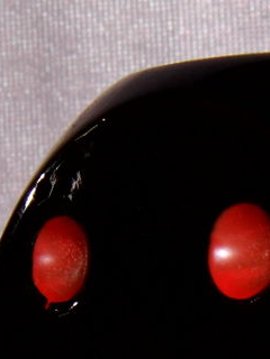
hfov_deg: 4.4
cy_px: 403
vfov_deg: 6.0
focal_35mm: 331
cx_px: 477
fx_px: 3442
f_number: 4.5
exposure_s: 1/60
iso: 100
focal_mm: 19
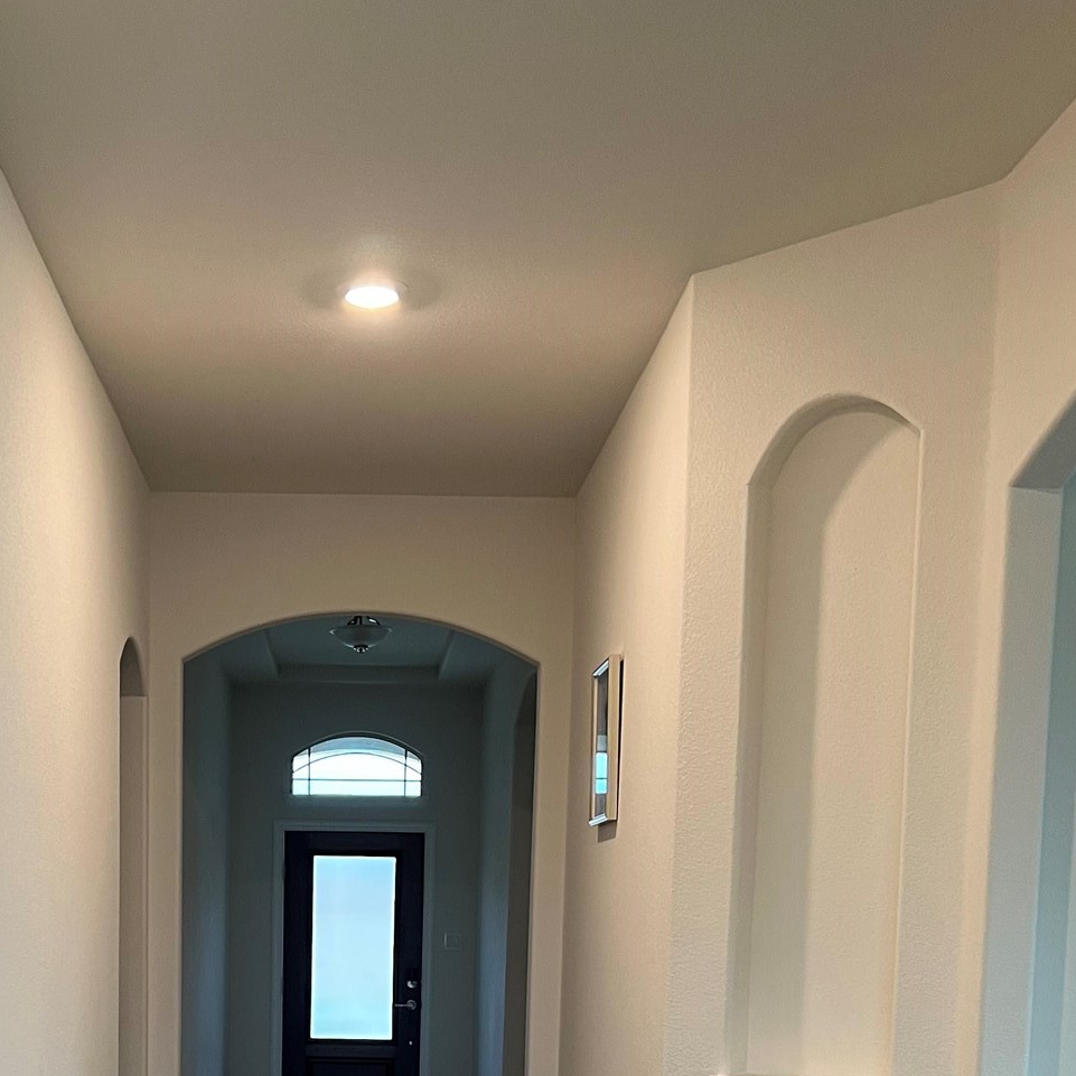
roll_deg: +0.0
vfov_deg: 31.9
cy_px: 1083
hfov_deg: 34.3
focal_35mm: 49
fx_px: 1723
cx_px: 352
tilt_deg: -3.4
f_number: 1.5
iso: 125
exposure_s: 1/60
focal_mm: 5.7
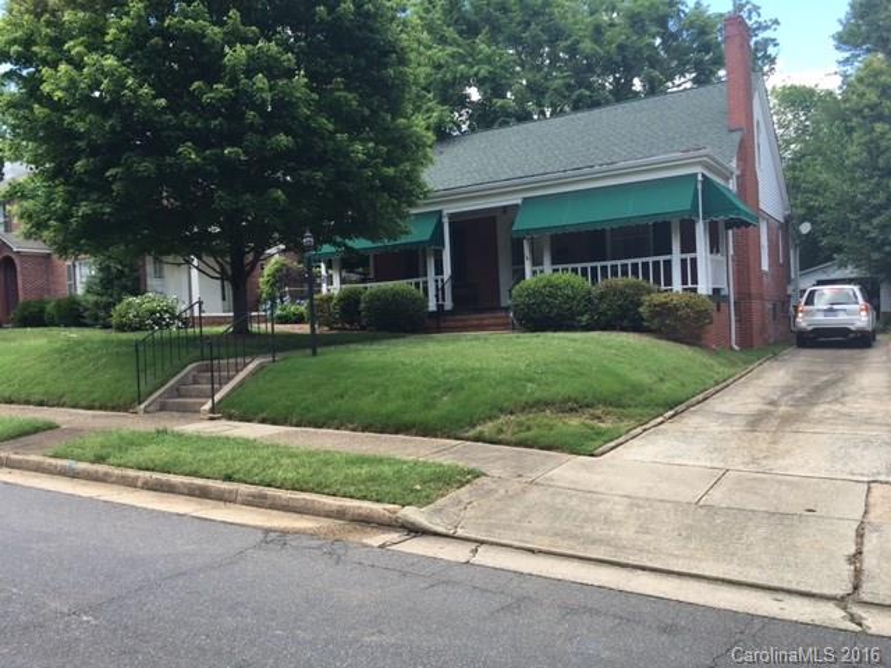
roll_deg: +2.8
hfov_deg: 61.7
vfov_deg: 48.2
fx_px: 746
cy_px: 334
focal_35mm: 29
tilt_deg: -0.9
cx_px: 446
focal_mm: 4.15
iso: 25
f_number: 2.2
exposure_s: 1/311
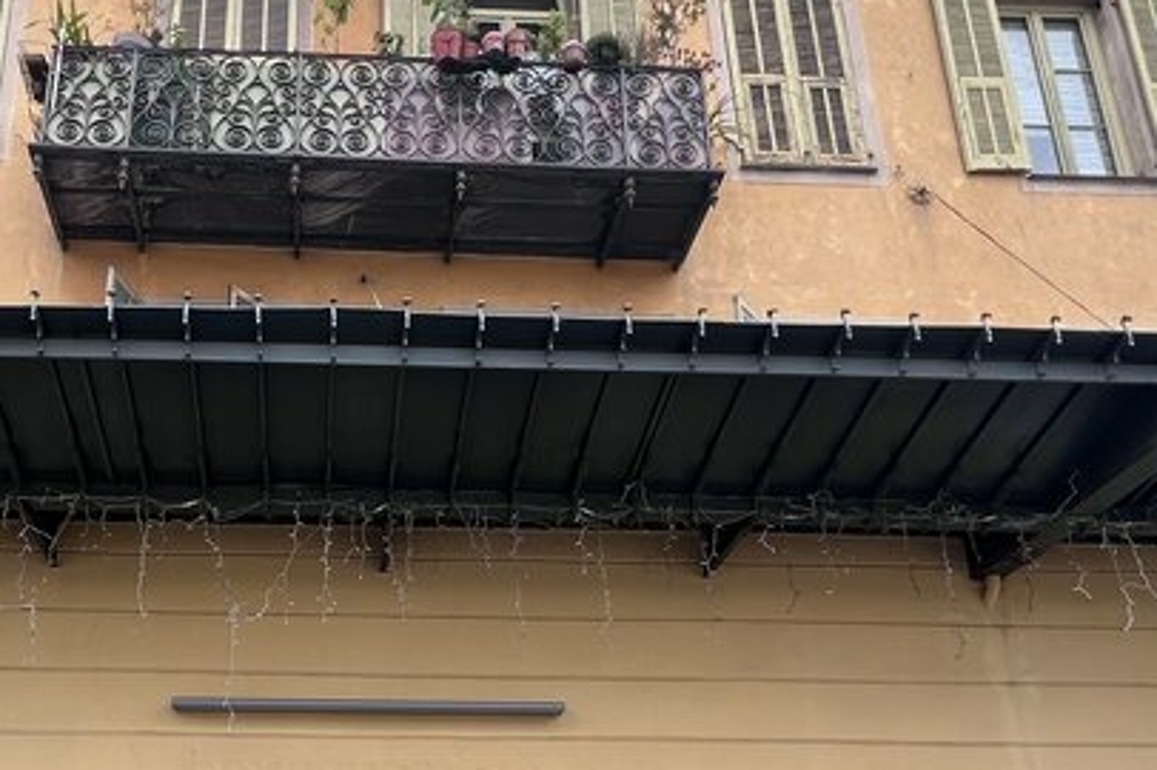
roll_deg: +0.0
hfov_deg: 57.1
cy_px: 716
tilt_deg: +18.1
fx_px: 1028
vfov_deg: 37.9
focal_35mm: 32
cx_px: 362
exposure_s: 1/342
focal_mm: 1.57
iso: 32
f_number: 1.8
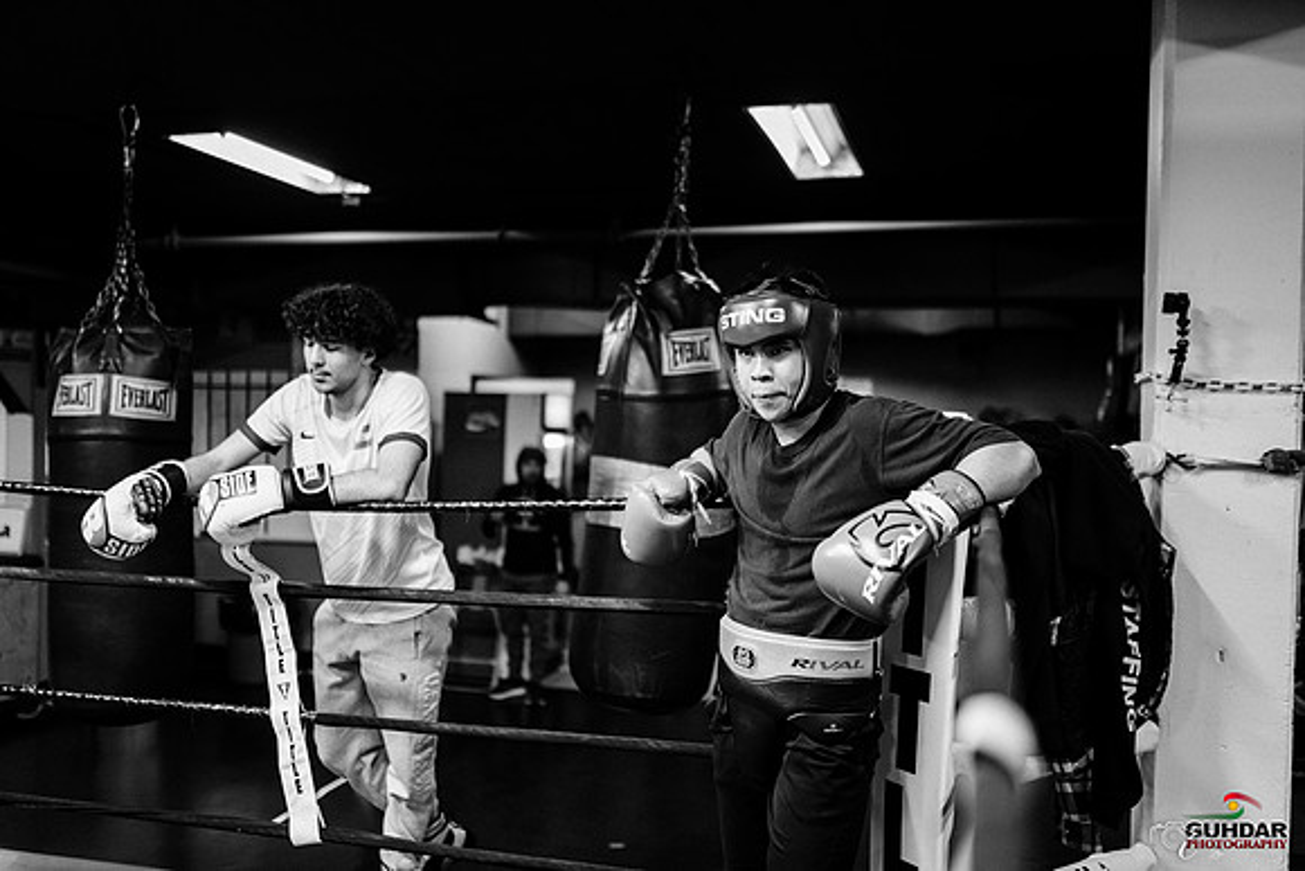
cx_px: 652
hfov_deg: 54.4
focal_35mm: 35
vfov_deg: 37.9
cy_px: 436
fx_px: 1269
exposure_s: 1/500
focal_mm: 35
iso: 1250
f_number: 1.4
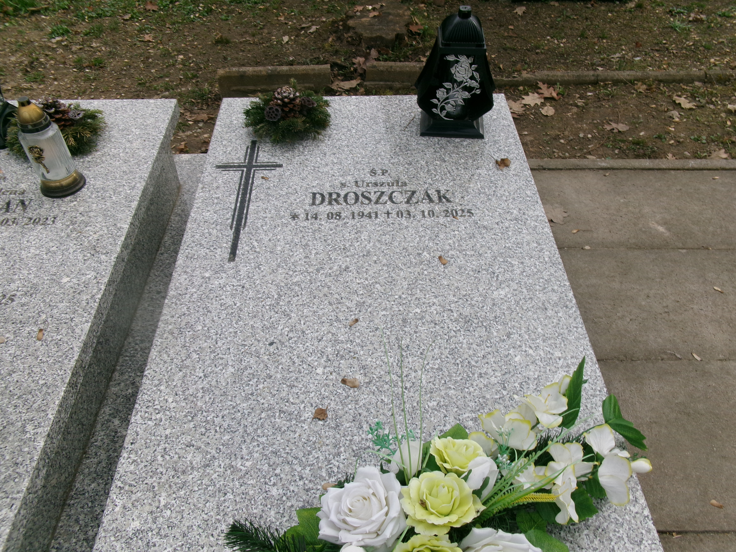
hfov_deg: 63.4
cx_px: 368
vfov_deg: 49.7
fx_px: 595
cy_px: 276
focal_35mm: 28
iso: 100
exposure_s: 1/90
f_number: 10.8
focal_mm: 5.1
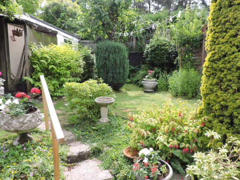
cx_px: 120
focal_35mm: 24
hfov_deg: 71.6
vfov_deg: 56.8
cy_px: 90
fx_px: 166
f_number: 3
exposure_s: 1/320
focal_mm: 4.3
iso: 100
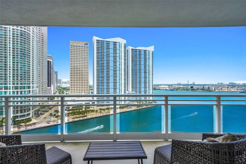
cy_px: 82
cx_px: 123
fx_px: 123
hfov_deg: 90.0
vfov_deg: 67.3
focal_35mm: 18
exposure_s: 1/1000
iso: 500
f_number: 13
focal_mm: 18
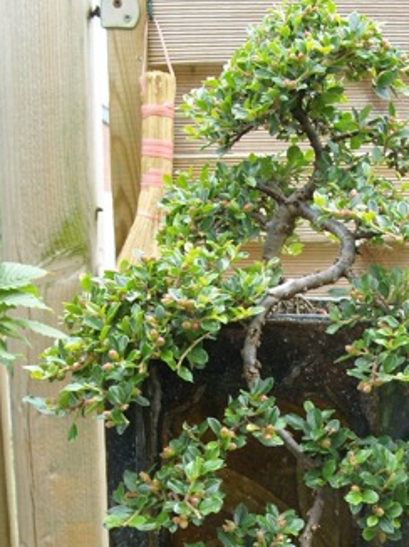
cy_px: 477
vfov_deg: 27.0
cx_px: 302
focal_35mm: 70
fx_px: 1104
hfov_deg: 20.8
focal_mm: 7.8
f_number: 2.8
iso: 80
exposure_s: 1/125
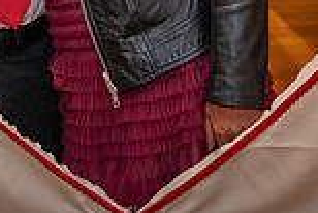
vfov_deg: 10.4
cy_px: -184
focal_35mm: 124
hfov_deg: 16.4
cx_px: 62
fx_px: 1096
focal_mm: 33
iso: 5000
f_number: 4
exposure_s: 1/60
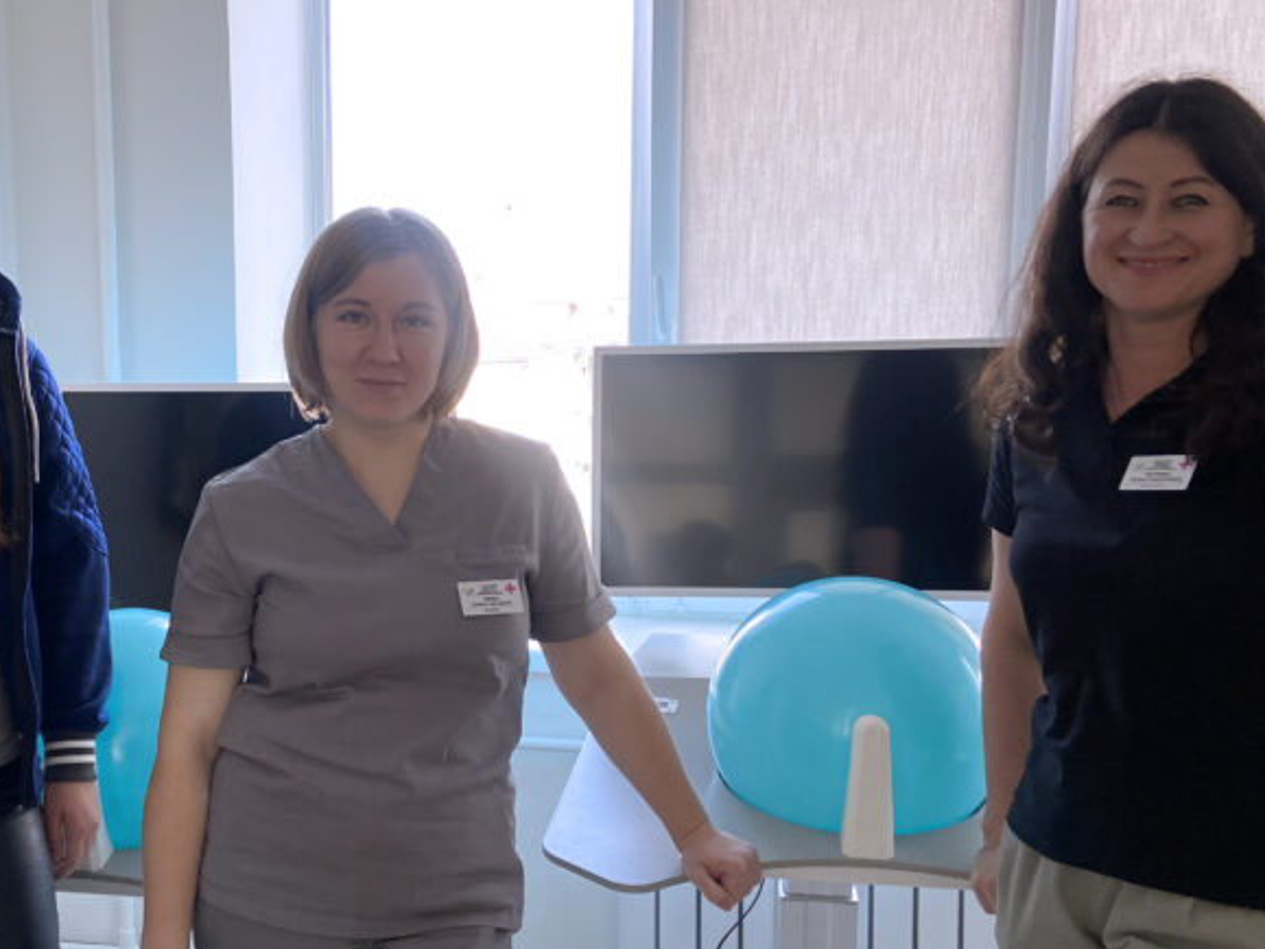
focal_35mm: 46
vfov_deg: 31.4
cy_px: 560
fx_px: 1681
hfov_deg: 40.2
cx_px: 336
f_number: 1.8
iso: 125
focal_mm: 4.25
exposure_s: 1/121
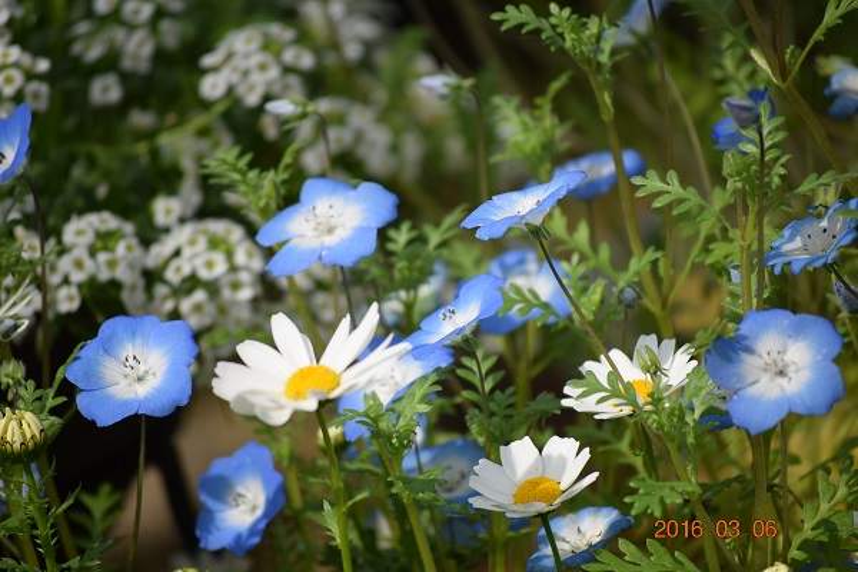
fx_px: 5720
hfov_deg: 8.6
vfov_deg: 5.7
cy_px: 286
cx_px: 429
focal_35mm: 240
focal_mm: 160
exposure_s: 1/640
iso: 200
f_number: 6.3
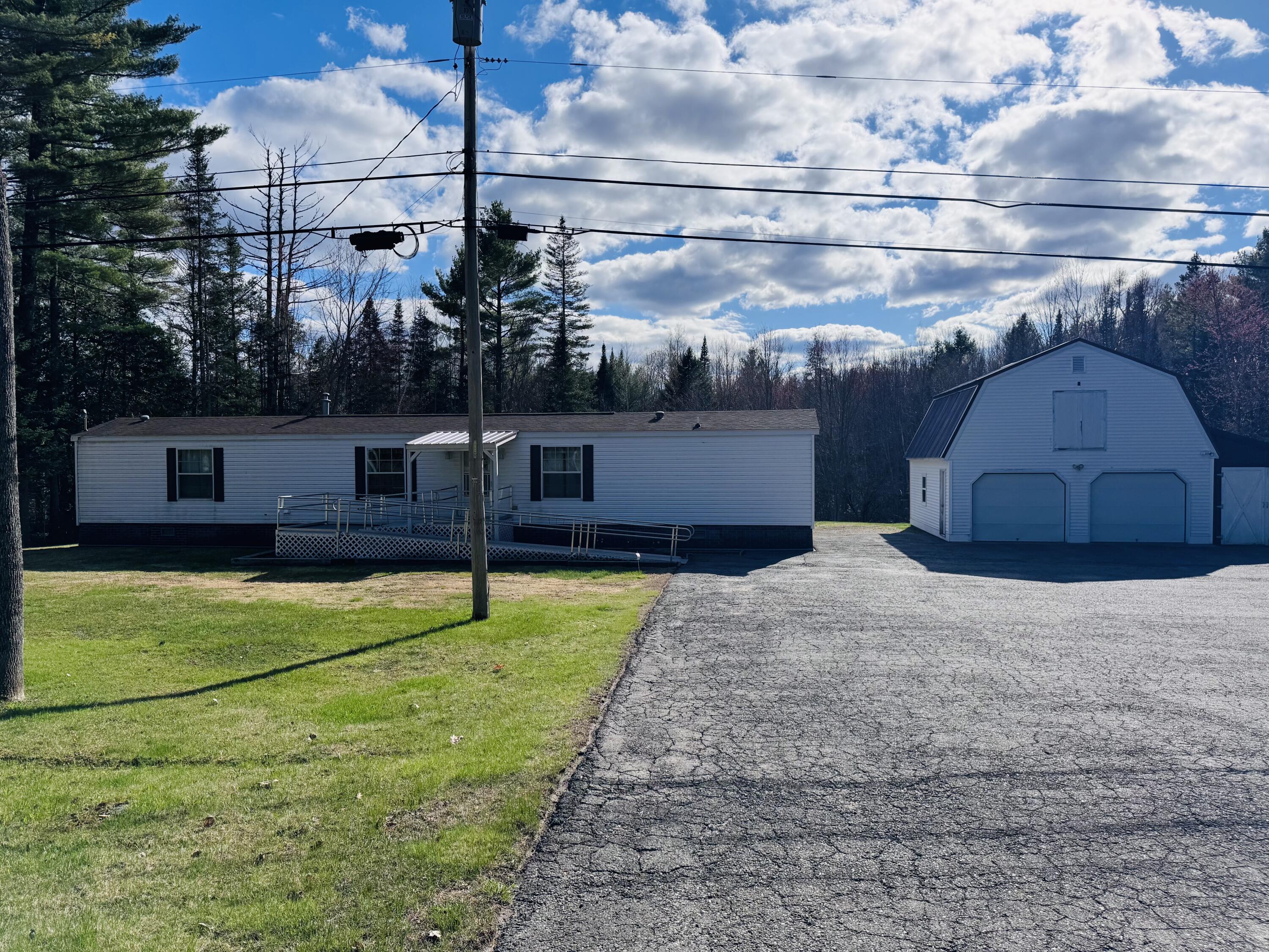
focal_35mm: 24
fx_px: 880
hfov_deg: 71.6
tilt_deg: -1.6
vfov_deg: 56.8
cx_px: 634
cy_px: 476
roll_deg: +0.2
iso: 80
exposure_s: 1/10417
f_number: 1.78
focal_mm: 6.76
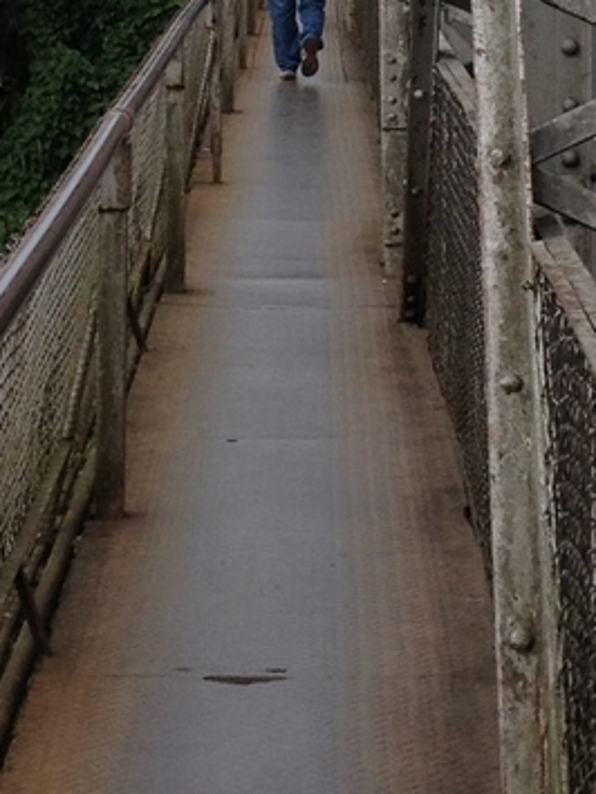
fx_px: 3623
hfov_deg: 9.4
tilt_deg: -6.4
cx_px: 233
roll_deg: +1.2
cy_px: 56
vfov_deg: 12.4
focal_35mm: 158
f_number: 2.4
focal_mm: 4.28
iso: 50
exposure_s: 1/600
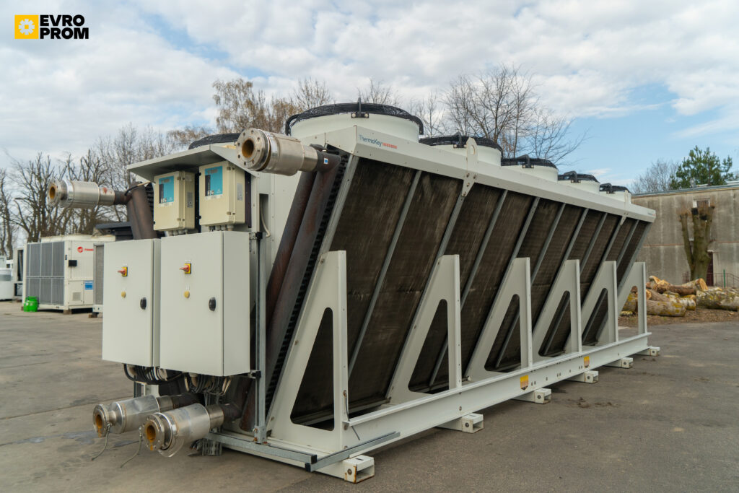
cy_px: 246
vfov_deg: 46.4
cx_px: 370
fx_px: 575
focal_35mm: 28
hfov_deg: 65.5
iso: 320
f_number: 5
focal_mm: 28
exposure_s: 1/500
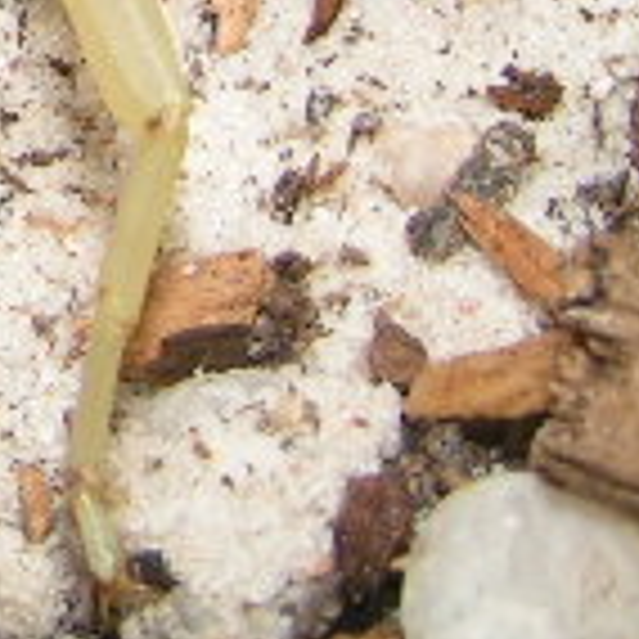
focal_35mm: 251
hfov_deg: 6.8
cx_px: -603
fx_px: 5242
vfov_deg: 6.8
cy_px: -436
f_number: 5.6
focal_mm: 9.7
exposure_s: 1/60
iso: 50
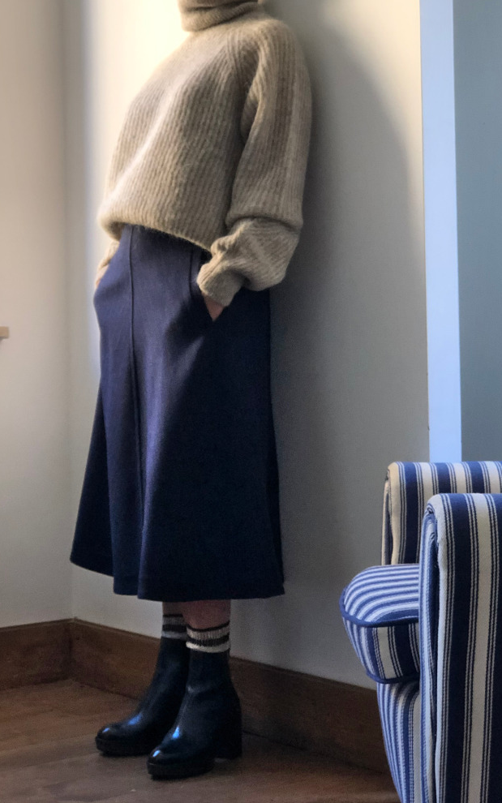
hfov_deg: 21.3
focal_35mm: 61
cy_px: 405
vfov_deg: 33.5
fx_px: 1335
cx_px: 283
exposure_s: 1/30
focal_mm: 6.6
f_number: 2.8
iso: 50
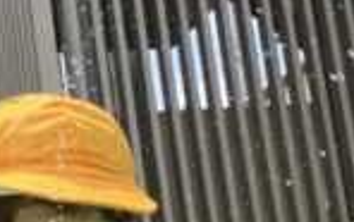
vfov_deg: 10.9
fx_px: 1159
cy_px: 158
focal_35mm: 120
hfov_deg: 16.9
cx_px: -17
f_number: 1.8
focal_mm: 3.99
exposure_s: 1/991
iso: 32
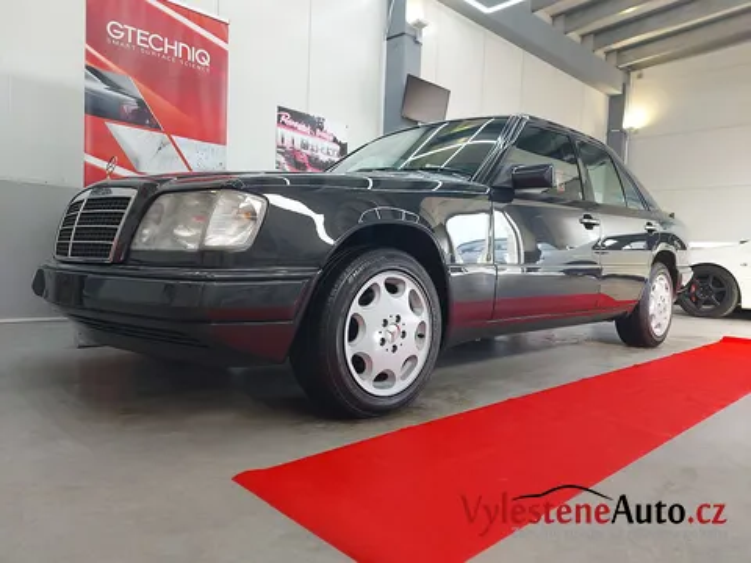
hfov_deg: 71.6
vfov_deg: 56.8
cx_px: 376
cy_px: 282
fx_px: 521
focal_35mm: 24
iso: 50
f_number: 1.8
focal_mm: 5.23
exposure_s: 1/50
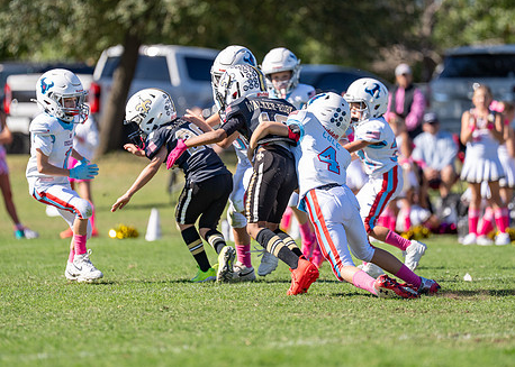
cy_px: 159
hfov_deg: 6.9
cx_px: 271
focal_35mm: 294
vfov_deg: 4.9
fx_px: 4300
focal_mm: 200
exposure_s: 1/2000
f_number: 2.8
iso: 160
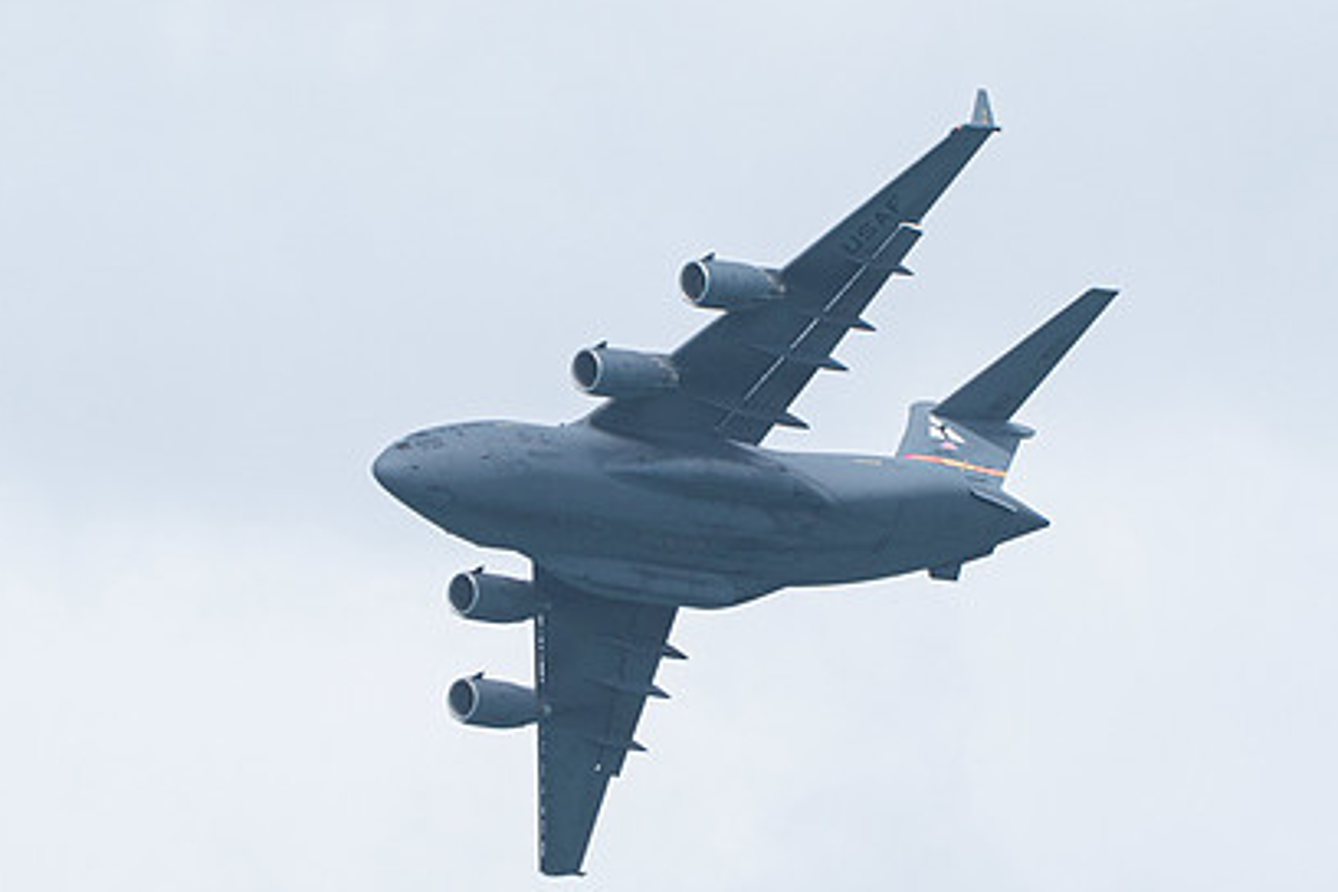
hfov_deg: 2.1
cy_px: 562
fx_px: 37089
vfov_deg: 1.4
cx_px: 632
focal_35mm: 998
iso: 640
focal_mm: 400
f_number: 10
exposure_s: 1/1250
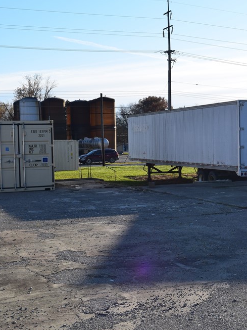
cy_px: 163
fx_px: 617
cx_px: 260
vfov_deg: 29.9
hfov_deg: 21.6
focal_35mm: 65
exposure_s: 1/500
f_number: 11
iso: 320
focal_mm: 27
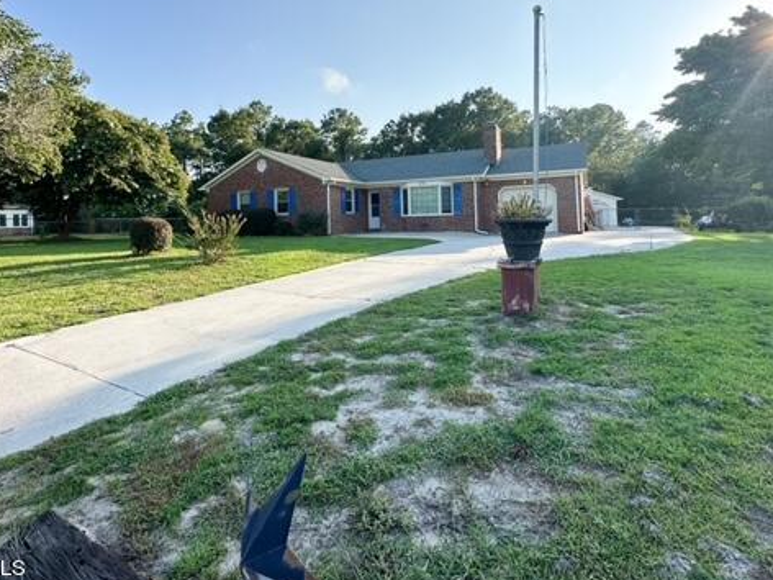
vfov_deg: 67.4
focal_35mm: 19
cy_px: 210
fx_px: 424
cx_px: 383
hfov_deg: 84.7
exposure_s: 1/1250
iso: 50
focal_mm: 2.22
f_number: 2.2
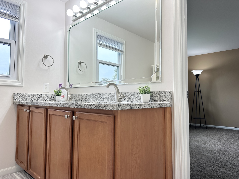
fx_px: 166
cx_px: 120
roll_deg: -0.6
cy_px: 90
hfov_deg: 71.6
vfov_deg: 56.8
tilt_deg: +2.7
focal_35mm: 24
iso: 80
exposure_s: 1/291
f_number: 1.78
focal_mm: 6.86
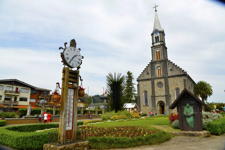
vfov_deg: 53.2
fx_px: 150
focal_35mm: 24
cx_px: 112
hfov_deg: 73.7
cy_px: 75
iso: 400
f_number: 9
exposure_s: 1/500
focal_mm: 24
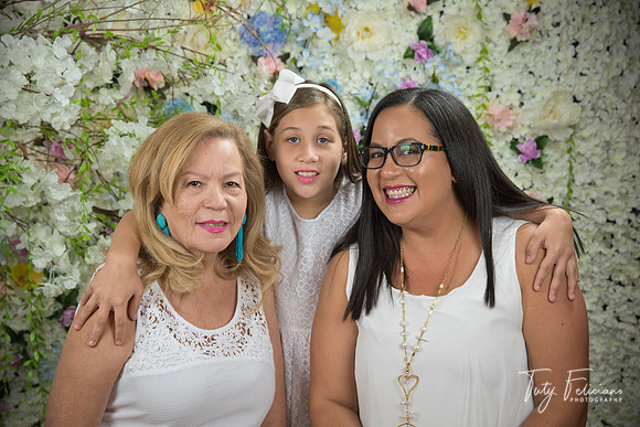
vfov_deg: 17.5
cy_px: 214
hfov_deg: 26.0
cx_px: 320
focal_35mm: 78
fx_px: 1387
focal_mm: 78
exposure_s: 1/125
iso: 1250
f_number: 5
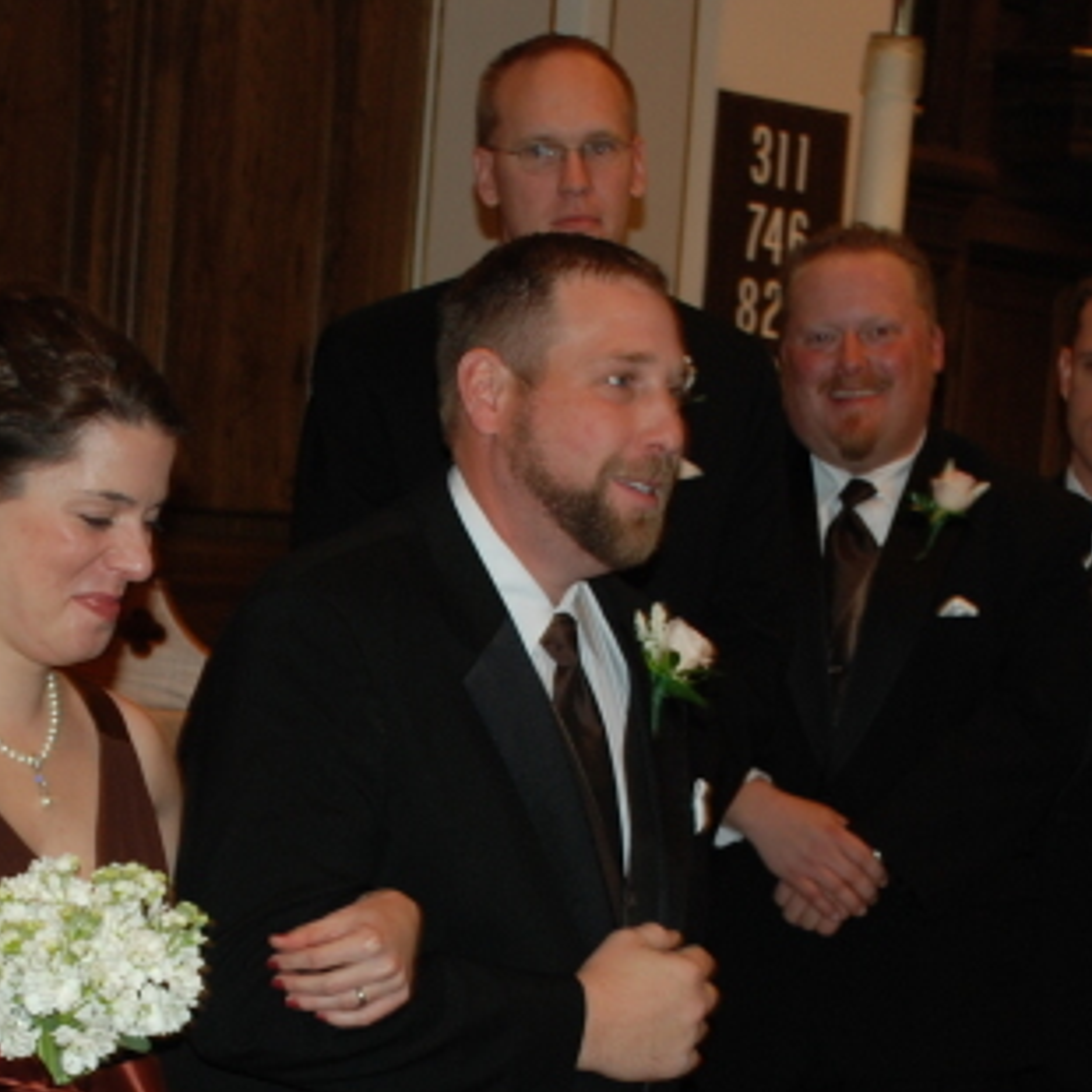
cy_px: 942
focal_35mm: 135
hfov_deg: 12.9
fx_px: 4818
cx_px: 380
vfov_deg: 12.8
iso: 220
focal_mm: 32
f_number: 4.2
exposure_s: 1/60
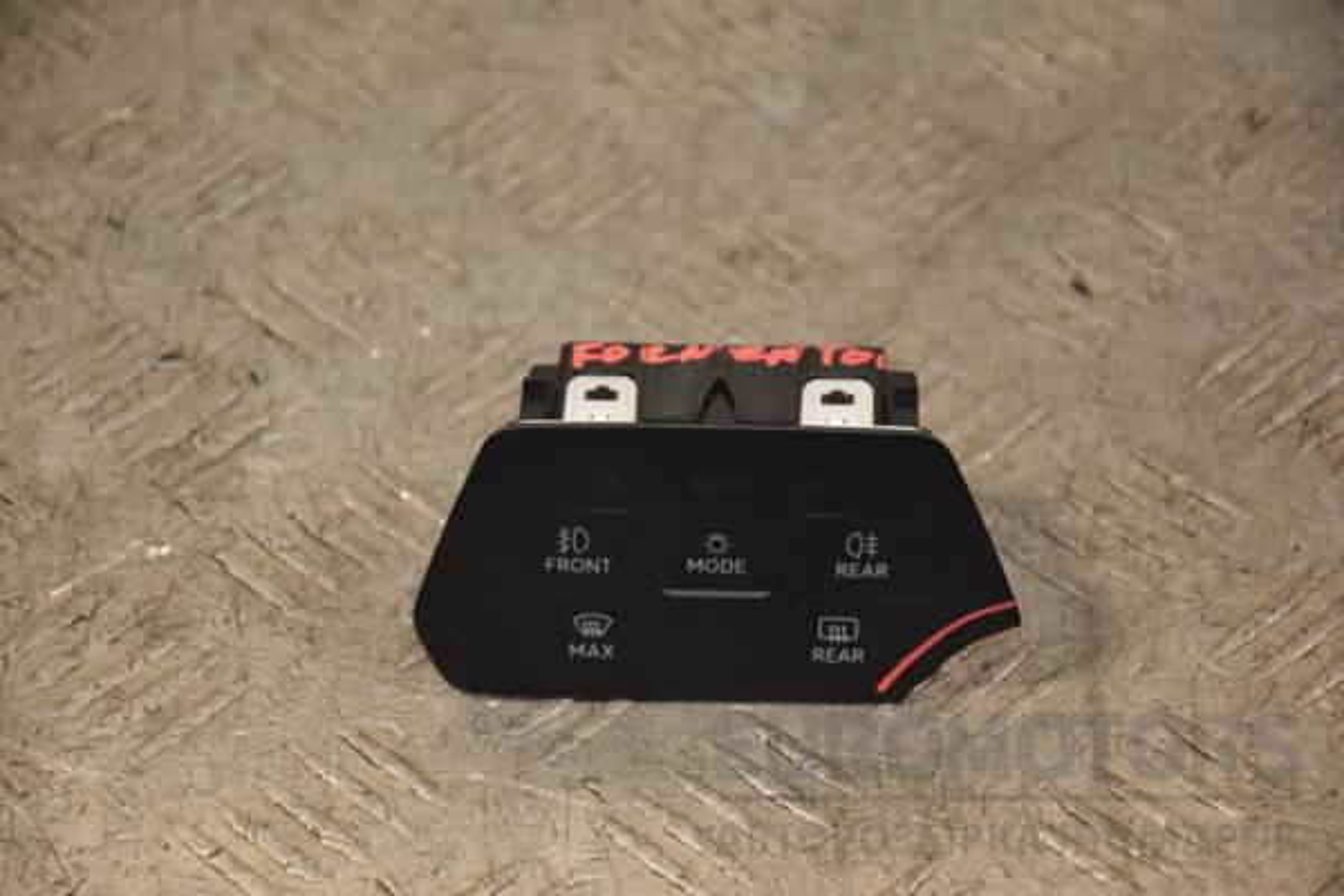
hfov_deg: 13.0
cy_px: 448
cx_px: 672
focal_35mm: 158
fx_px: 5880
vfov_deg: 8.7
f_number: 5.6
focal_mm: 105
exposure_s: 1/160
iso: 800
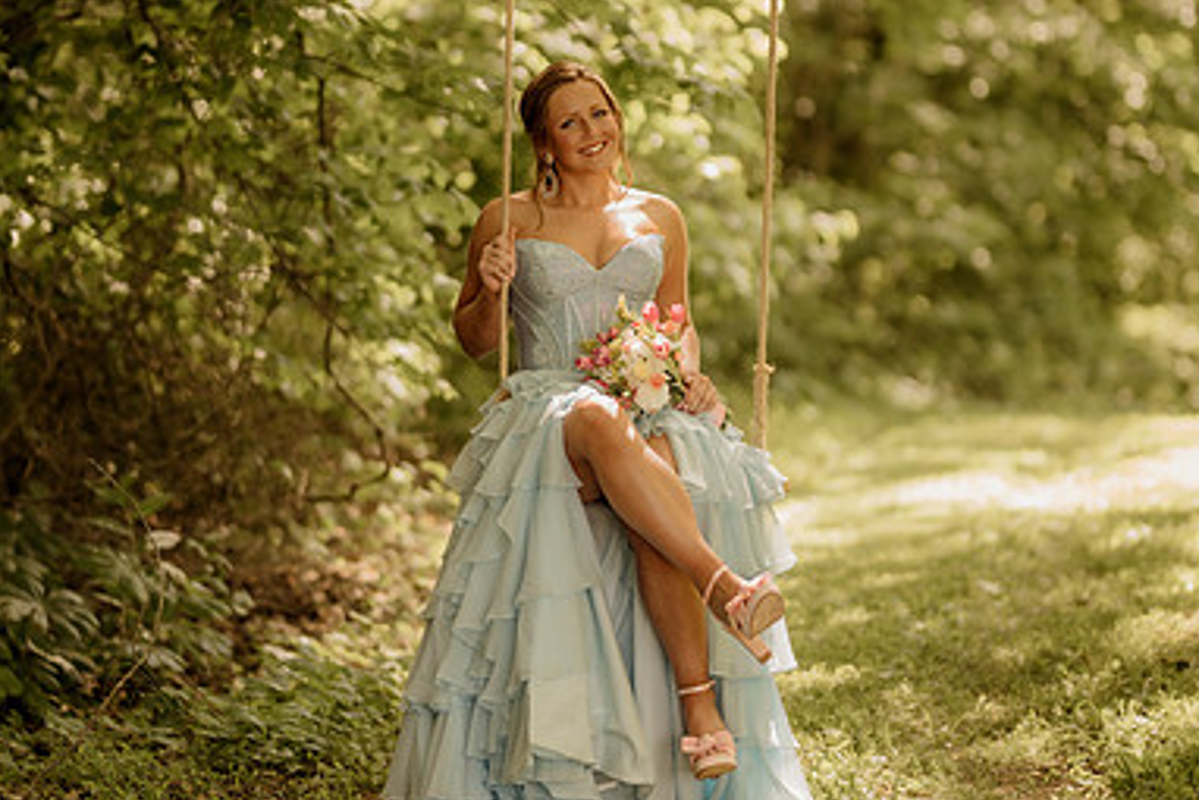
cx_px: 521
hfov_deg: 15.9
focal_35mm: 129
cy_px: 406
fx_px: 4298
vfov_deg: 10.6
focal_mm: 85
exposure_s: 1/1250
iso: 400
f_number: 1.4
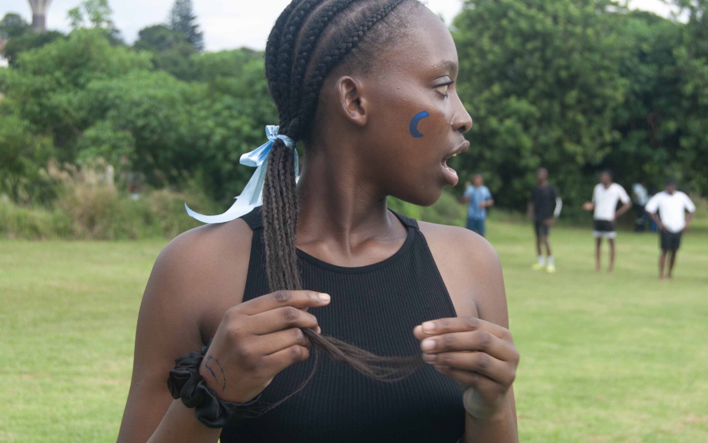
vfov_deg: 17.9
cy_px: 227
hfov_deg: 28.2
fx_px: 1409
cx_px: 377
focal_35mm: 73
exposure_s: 1/160
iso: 100
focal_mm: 38
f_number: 6.3
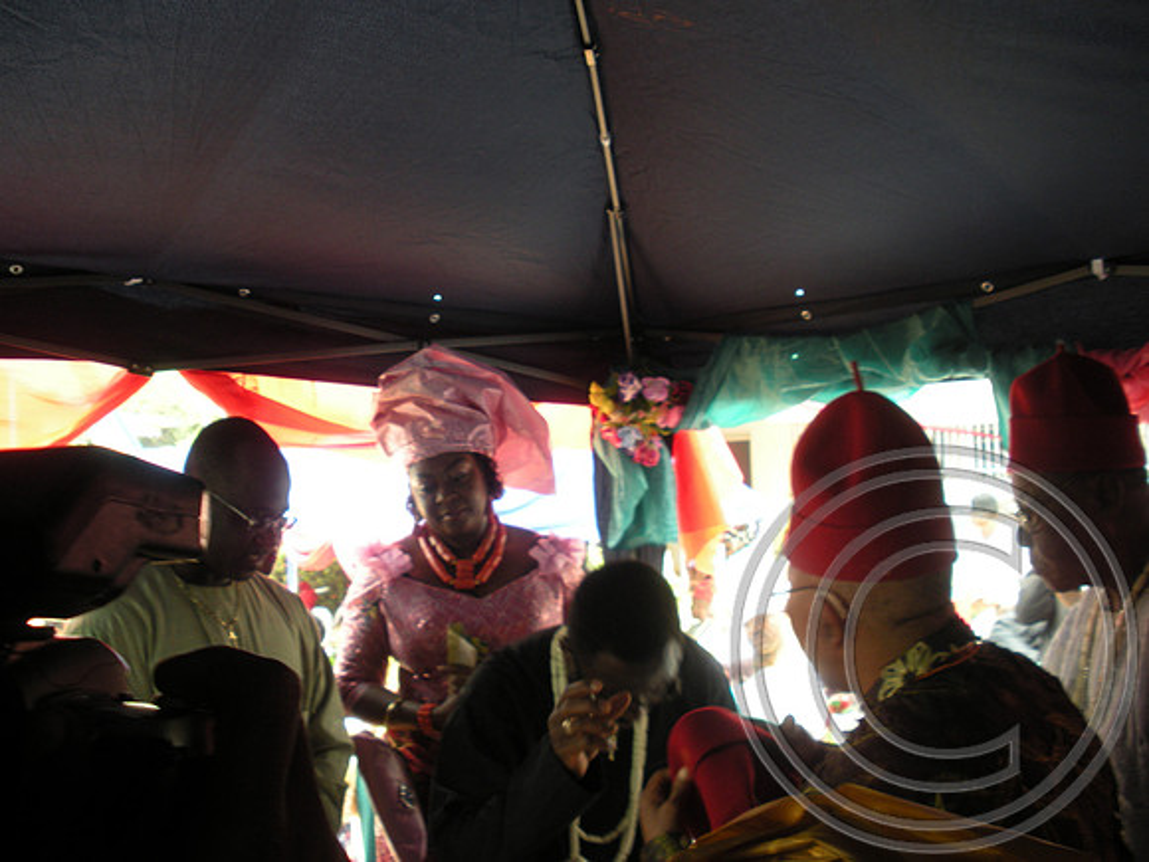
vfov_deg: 39.7
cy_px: 431
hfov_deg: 51.4
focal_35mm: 36
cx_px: 574
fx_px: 1195
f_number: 3.5
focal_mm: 6.3
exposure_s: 1/43
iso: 102
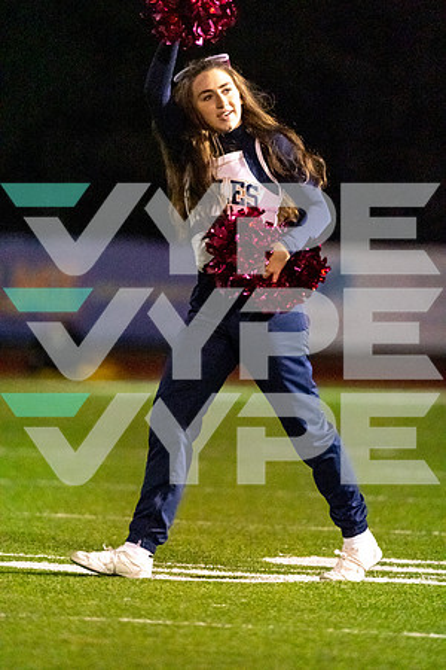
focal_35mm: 600
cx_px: 223
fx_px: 11149
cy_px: 335
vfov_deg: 3.4
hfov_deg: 2.3
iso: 16000
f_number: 6.3
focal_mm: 600
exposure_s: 1/1600
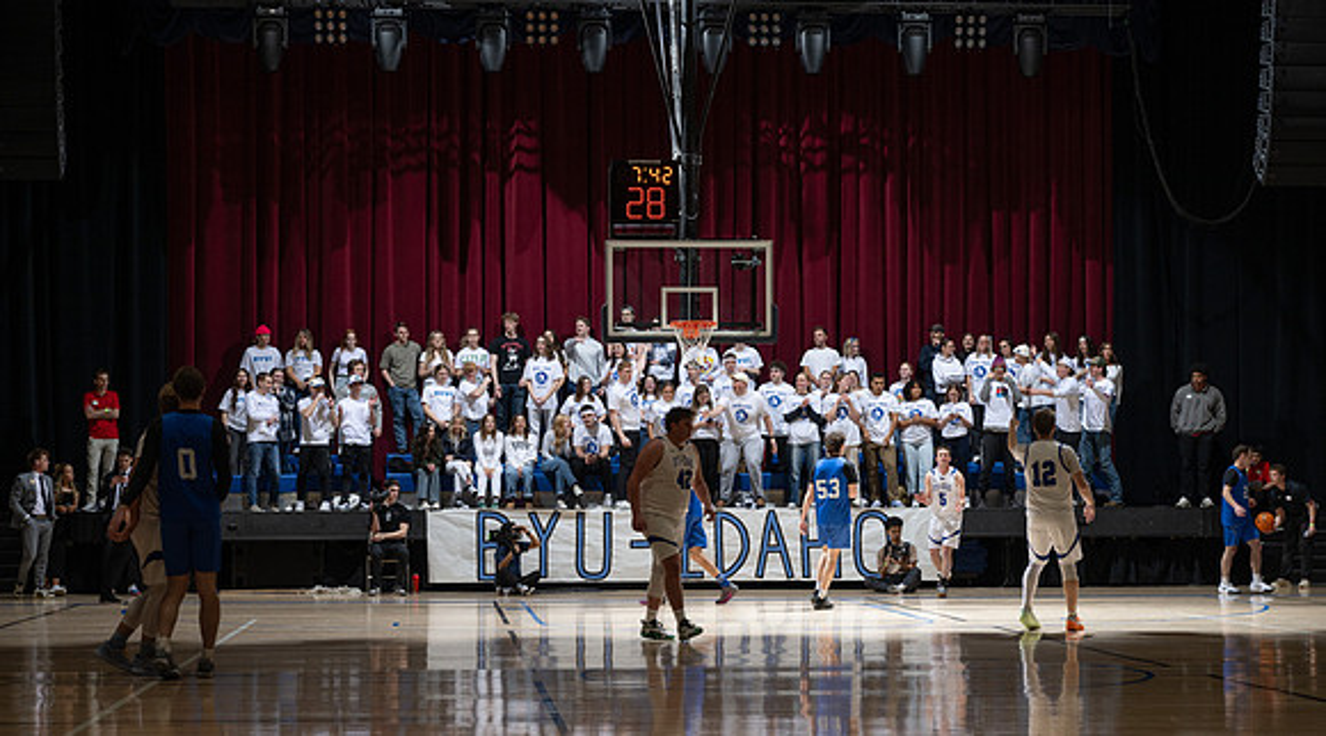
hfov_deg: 27.8
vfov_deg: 15.6
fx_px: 2682
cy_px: 447
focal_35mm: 77
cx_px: 681
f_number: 6.3
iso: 100
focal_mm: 70
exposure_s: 1/60
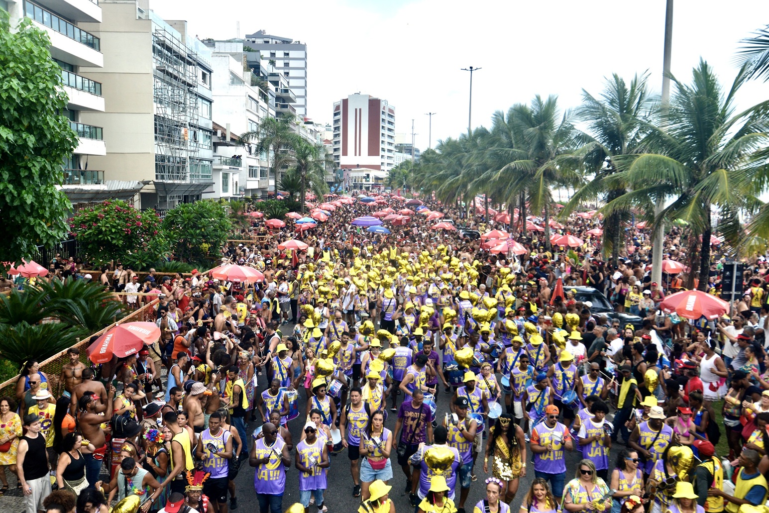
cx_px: 384
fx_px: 513
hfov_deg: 73.7
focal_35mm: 24
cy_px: 256
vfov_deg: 53.2
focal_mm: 24
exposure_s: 1/250
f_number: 7.1
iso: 500
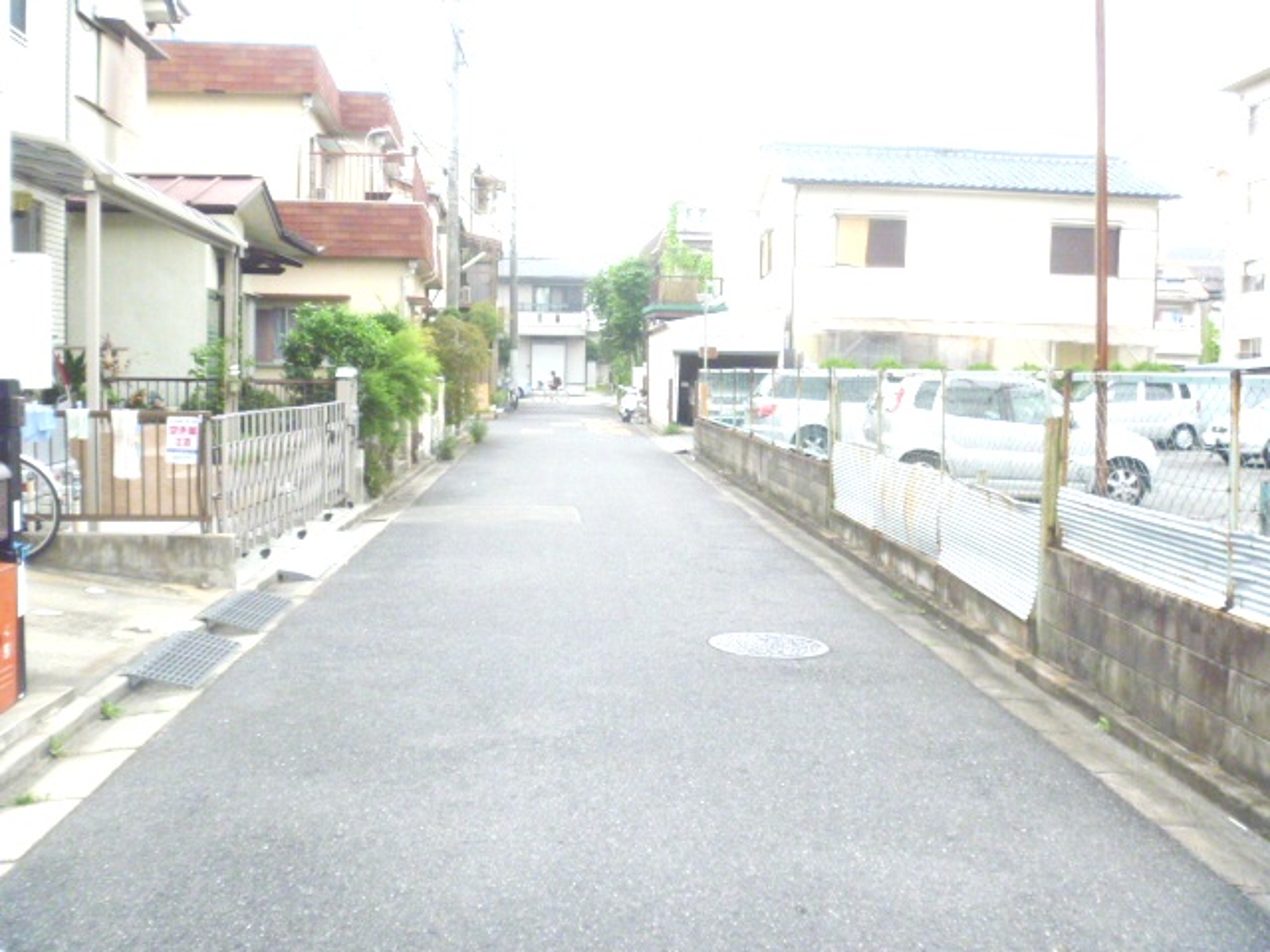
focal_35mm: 35
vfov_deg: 40.7
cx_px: 635
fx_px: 1284
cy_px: 476
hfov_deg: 52.6
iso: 320
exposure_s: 1/250
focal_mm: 6.3
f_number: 3.5
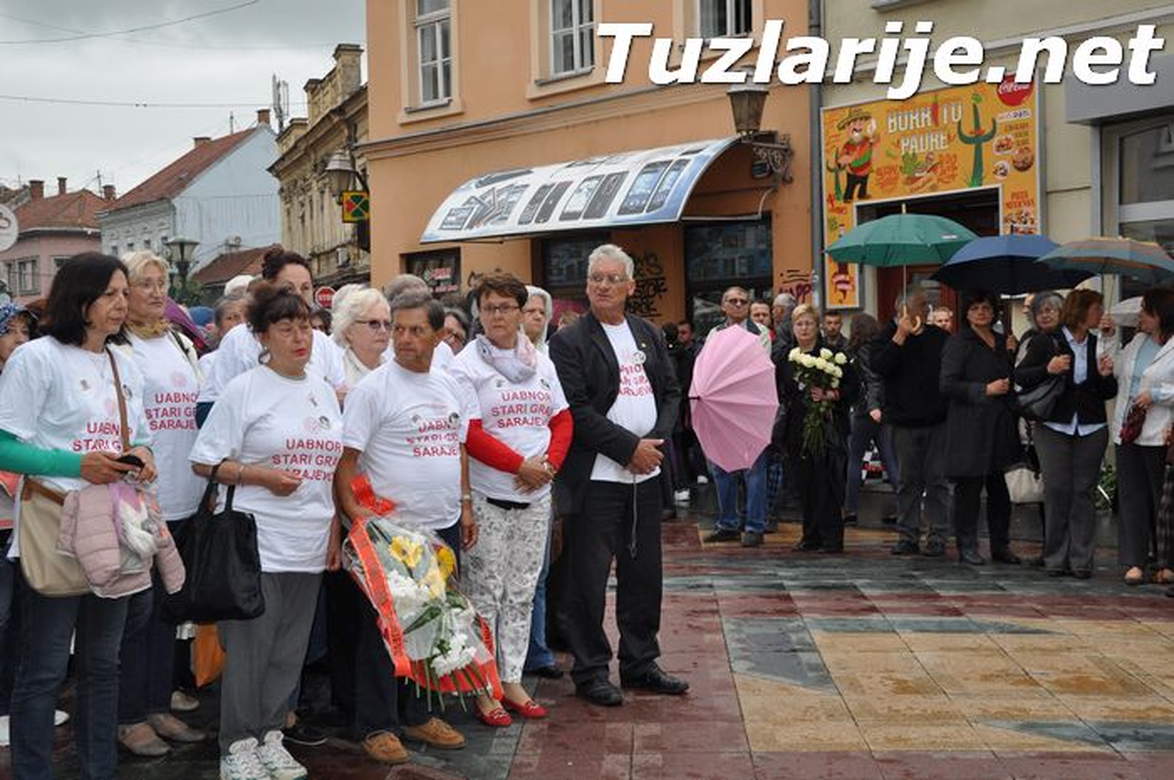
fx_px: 1563
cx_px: 587
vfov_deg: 28.0
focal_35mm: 48
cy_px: 390
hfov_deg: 41.2
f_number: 6.7
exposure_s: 1/200
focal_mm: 32
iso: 200
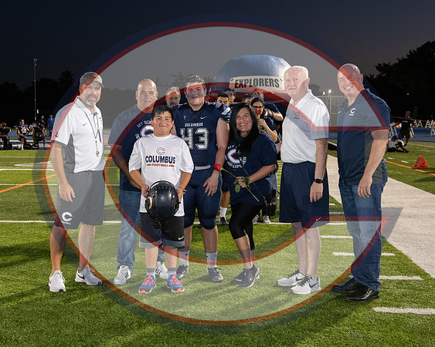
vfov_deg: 31.9
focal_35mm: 47
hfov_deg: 39.3
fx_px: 609
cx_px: 207
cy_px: 174
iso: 1400
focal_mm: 42
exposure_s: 1/60
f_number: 7.1
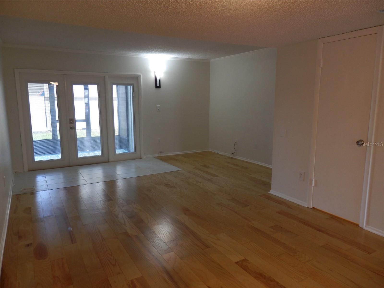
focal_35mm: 25
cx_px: 192
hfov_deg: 69.4
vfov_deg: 54.9
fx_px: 277
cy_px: 144
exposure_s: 1/30
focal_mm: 4.5
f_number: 3
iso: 100
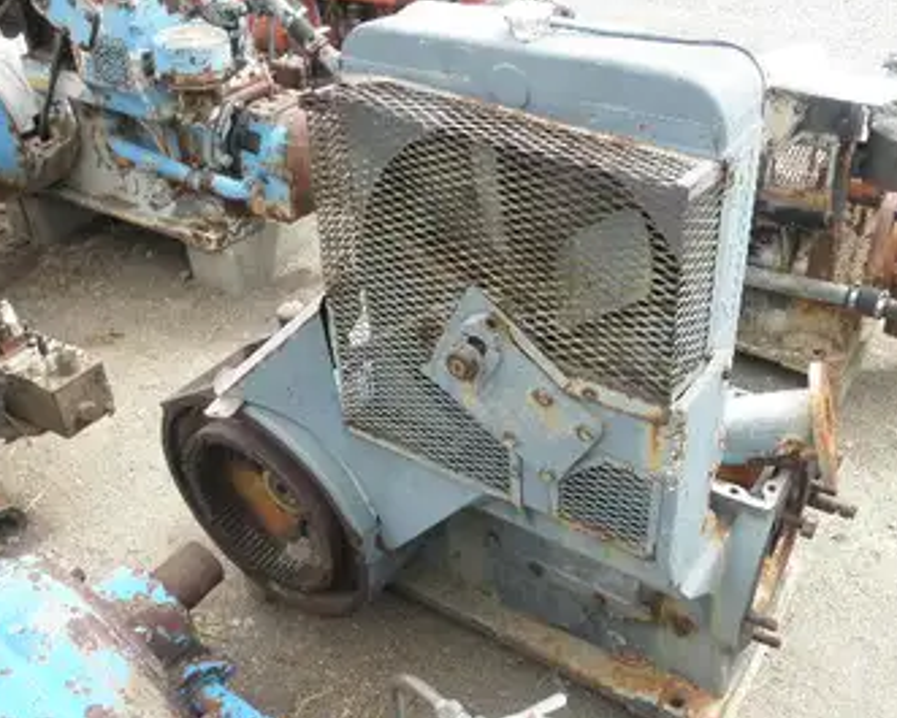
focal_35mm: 33
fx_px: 876
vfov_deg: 44.5
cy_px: 314
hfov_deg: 53.9
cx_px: 526
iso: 64
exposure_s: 1/200
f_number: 3
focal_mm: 5
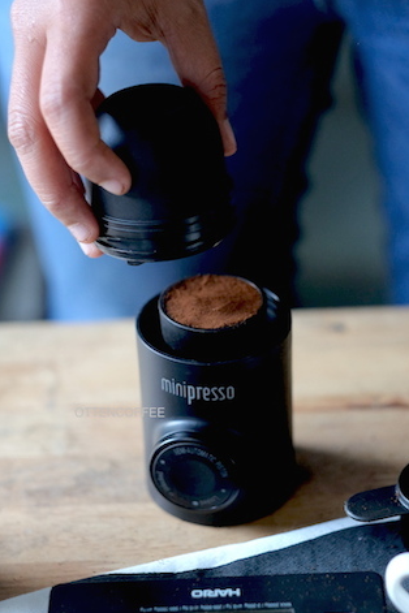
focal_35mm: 107
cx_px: 206
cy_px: 302
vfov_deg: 19.1
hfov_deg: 12.8
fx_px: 1823
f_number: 2.2
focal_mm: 56
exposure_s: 1/125
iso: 800
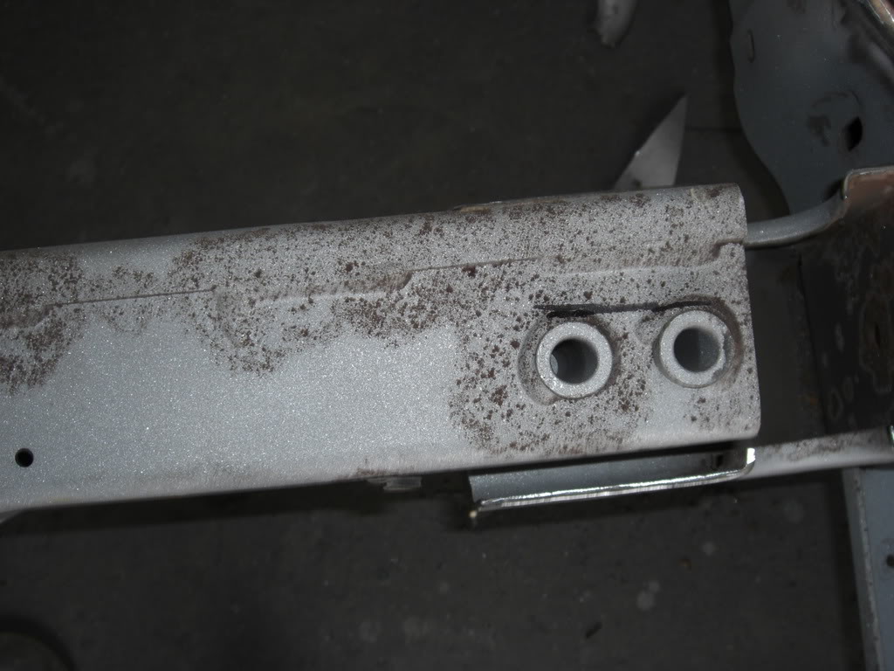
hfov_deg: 49.0
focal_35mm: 38
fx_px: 981
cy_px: 336
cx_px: 447
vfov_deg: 37.7
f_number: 4
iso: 80
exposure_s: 1/30
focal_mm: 7.9
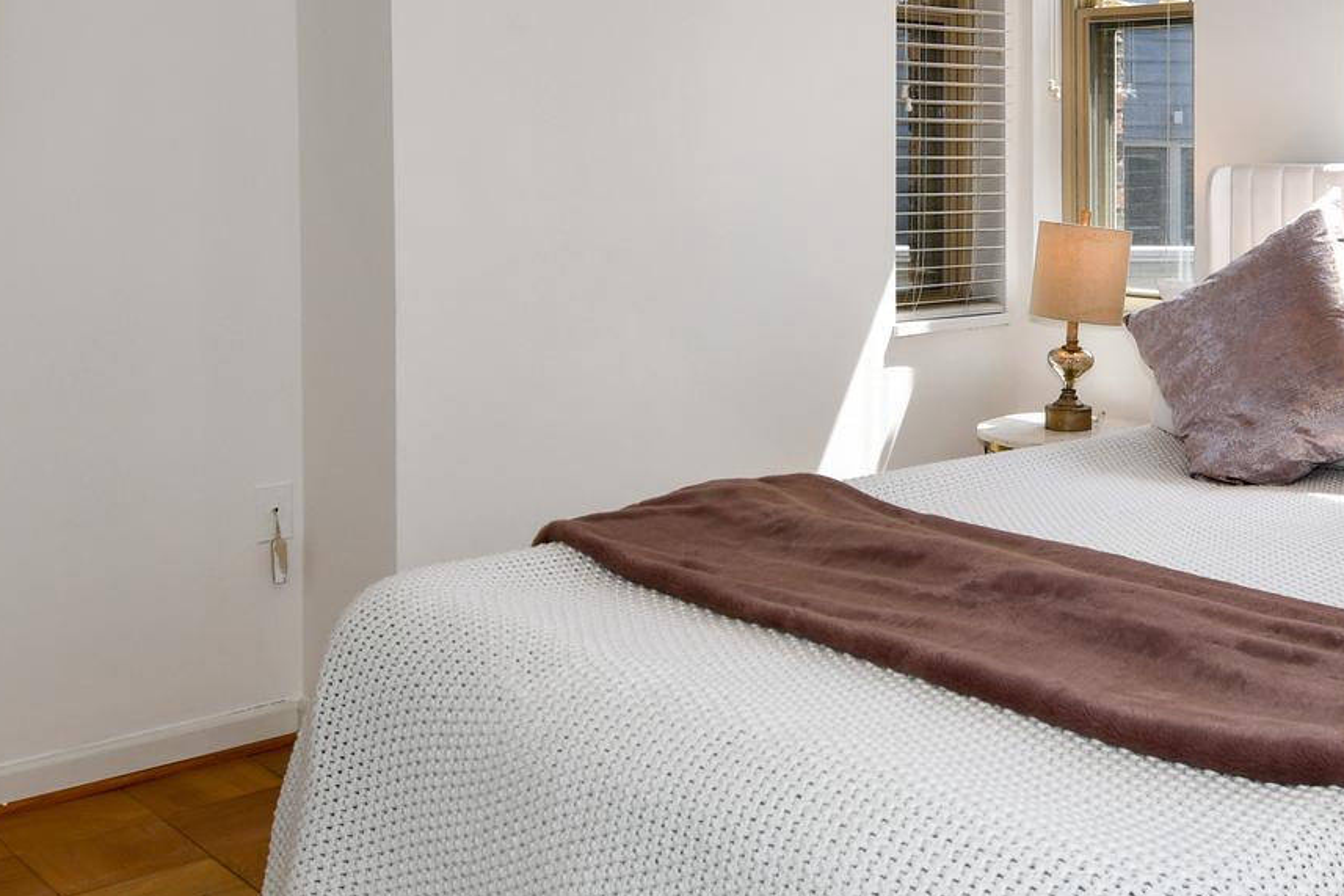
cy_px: 192
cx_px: 983
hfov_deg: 44.2
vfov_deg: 30.5
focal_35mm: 43
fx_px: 1605
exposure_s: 1/160
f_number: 6.3
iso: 100
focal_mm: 12
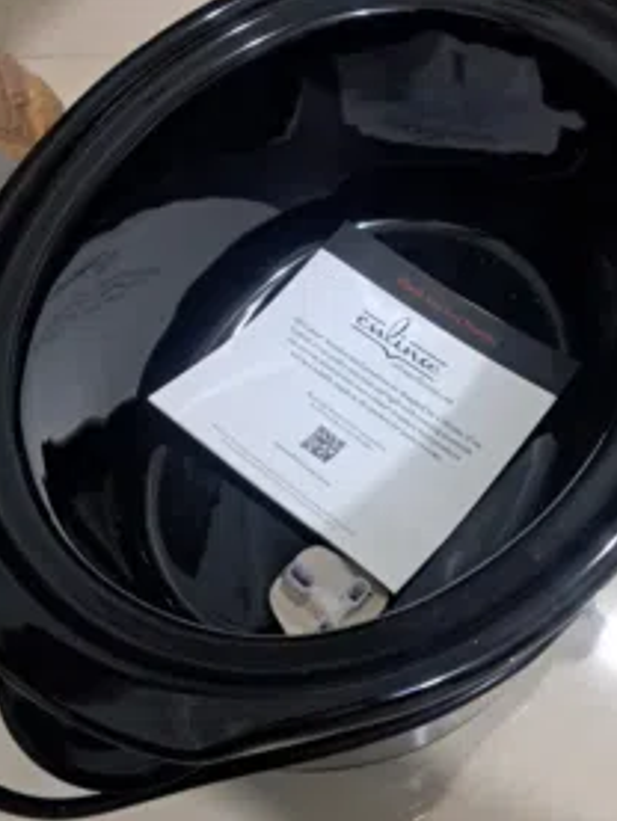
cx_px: 368
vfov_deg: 47.8
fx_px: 926
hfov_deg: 36.7
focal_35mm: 39
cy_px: 421
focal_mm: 4
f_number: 1.8
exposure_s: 1/33
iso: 500
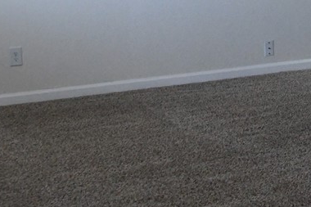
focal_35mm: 103
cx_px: 329
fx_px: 889
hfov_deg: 19.1
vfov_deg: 13.0
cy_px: -31
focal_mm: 24
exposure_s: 1/1000
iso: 10000
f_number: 4.5
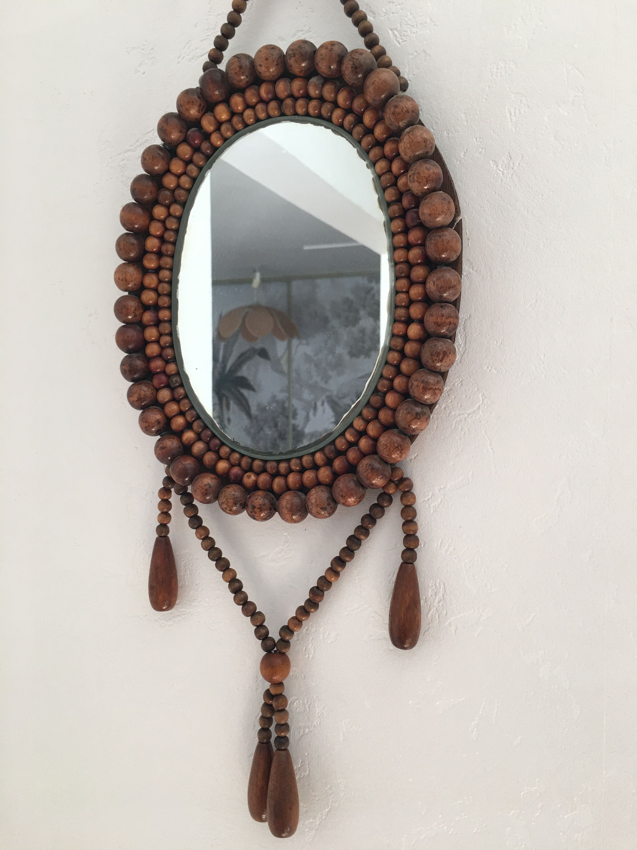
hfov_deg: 48.2
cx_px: 318
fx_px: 712
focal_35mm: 29
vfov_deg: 61.7
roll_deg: -1.1
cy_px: 425
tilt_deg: -0.4
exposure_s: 1/33
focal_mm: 4.15
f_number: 2.2
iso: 40
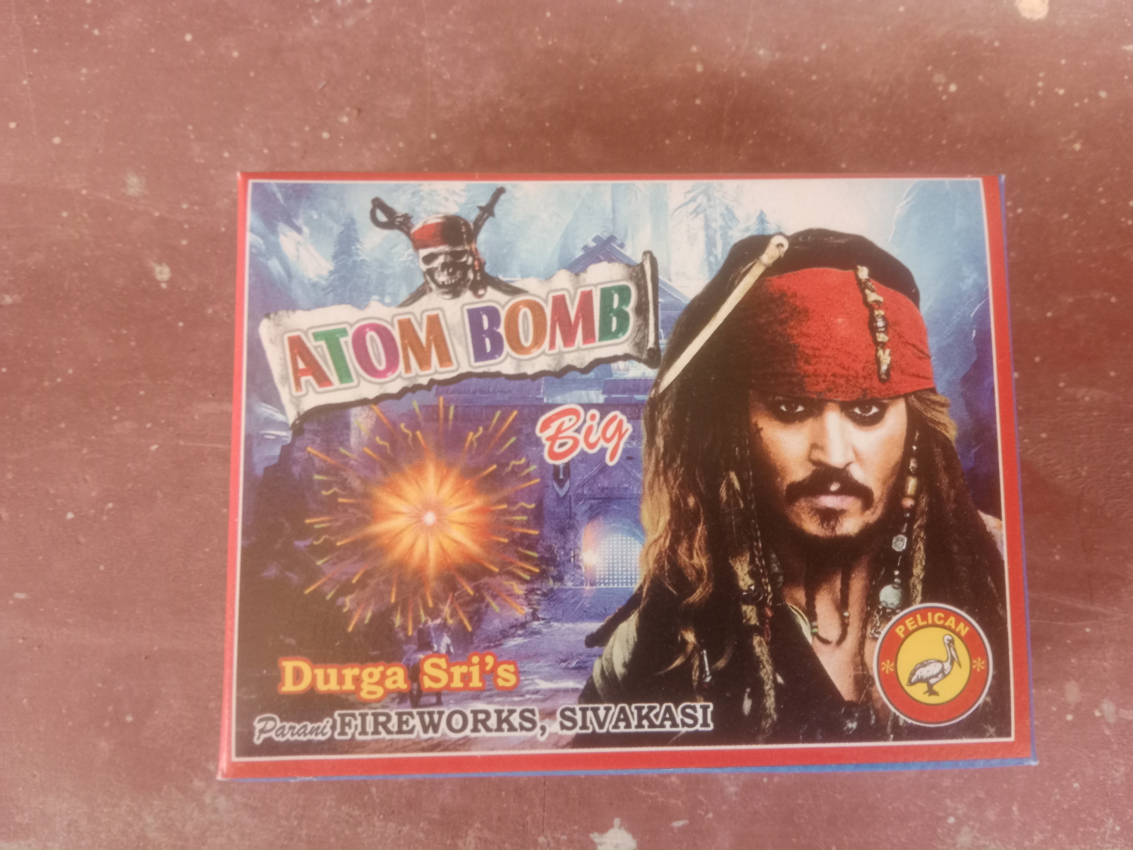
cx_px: 566
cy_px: 425
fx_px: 851
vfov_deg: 53.1
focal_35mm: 26
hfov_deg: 67.3
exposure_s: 1/33.3
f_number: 1.8
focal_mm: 3.96
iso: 704
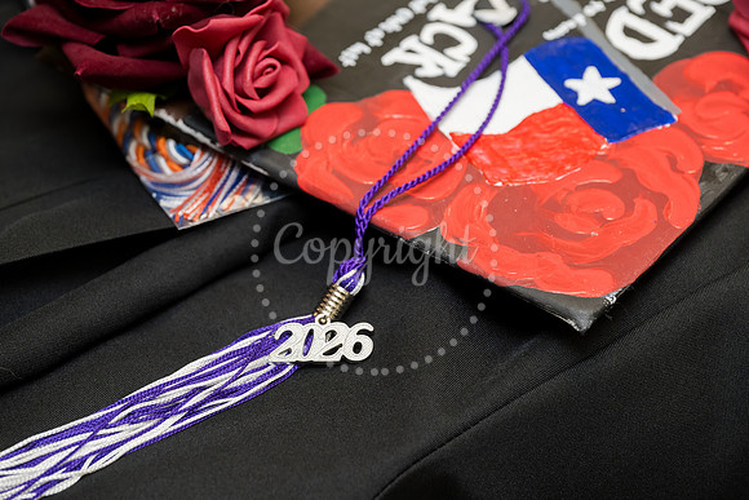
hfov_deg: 17.0
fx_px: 2503
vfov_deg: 11.4
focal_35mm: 120
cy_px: 250
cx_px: 374
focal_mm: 120
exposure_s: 1/160
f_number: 6.3
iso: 1250
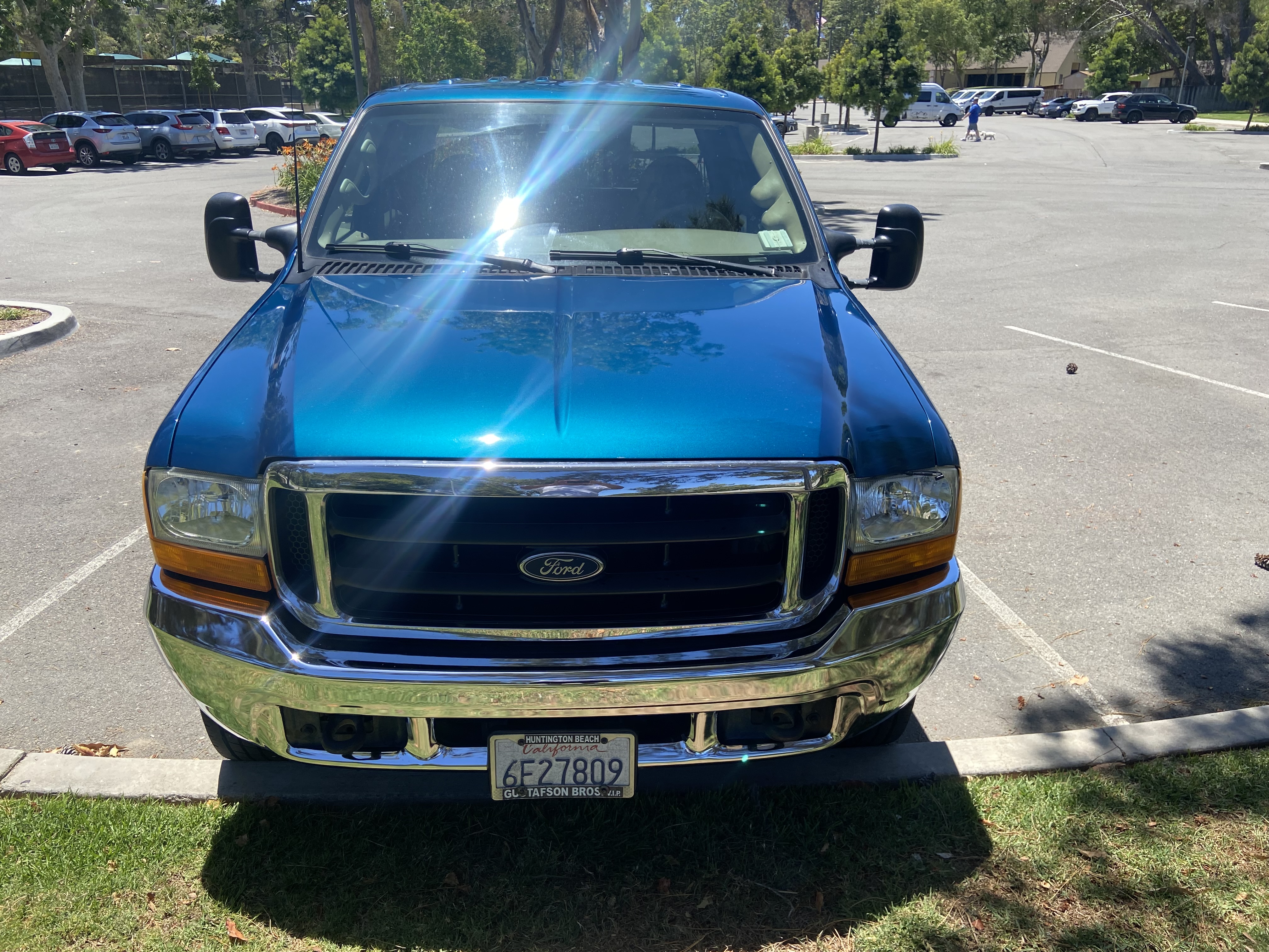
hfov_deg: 67.3
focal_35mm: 26
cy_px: 476
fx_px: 953
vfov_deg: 53.1
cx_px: 634
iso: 32
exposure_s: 1/1522
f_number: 1.8
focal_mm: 4.25
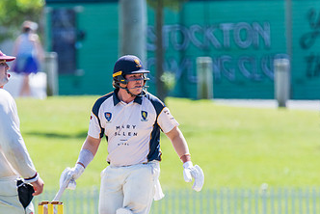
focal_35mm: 1100
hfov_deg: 1.9
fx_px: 9786
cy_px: 168
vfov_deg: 1.3
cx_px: 116
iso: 640
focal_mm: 600
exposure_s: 1/2000
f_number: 6.3
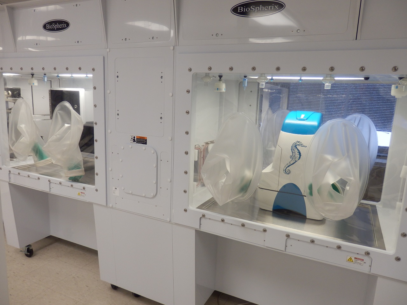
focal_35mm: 25
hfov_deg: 69.4
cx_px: 204
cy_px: 152
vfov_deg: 54.9
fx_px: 294
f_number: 3
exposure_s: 1/30
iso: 125
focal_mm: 4.5
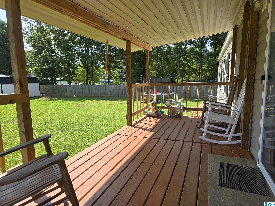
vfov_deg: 58.9
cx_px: 138
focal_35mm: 23
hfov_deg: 73.9
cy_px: 103
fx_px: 183
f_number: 1.7
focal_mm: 6.3
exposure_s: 1/289
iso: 12
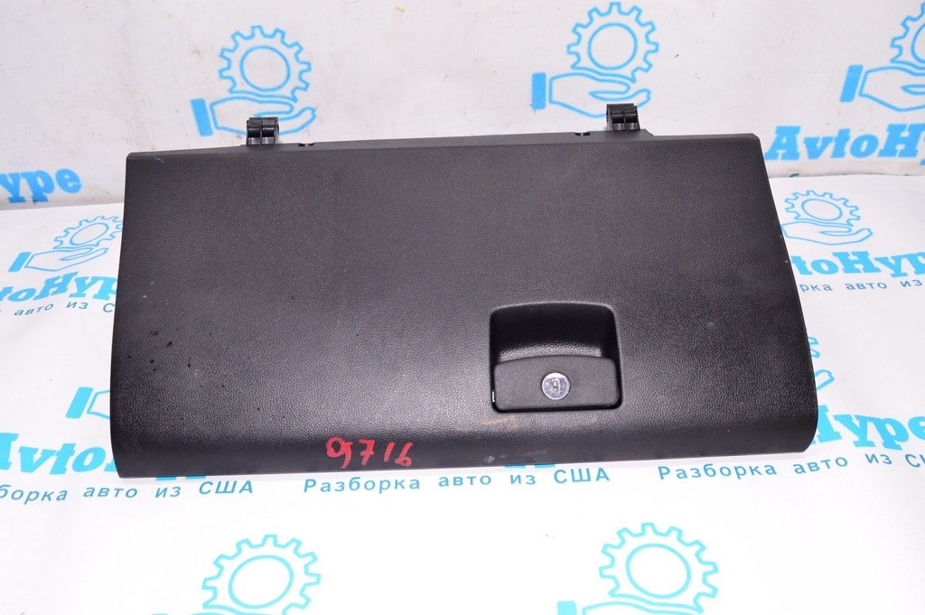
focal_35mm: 33
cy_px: 308
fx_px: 847
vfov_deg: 39.9
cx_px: 462
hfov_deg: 57.3
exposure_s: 1/125
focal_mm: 22
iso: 1600
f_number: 8
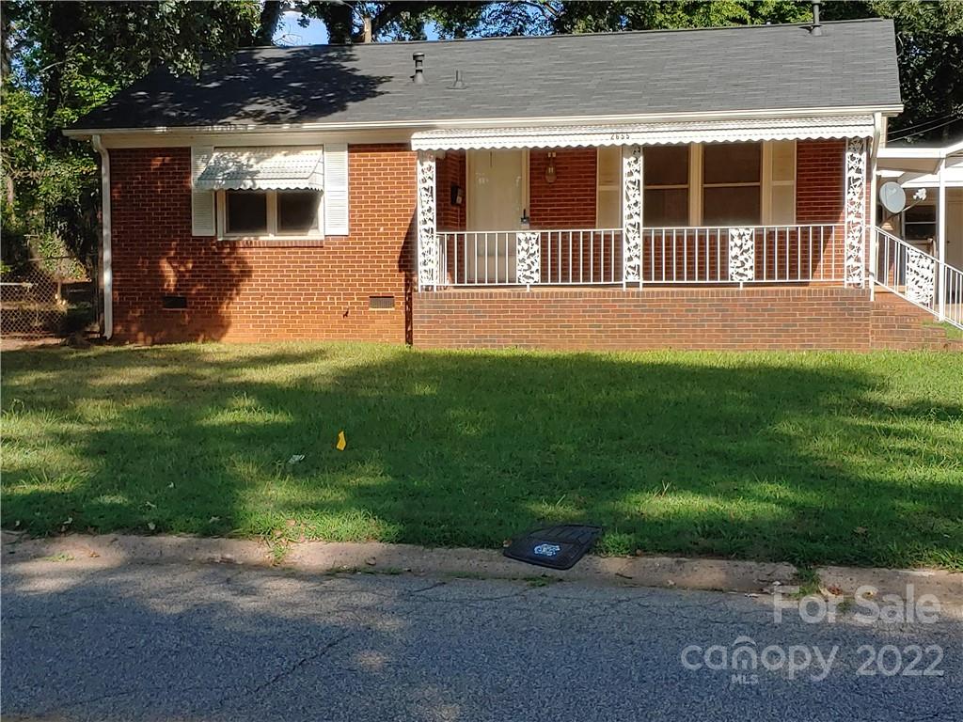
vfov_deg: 28.0
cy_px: 361
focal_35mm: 52
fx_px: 1447
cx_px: 482
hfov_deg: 36.8
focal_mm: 4.23
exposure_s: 1/2273
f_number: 1.5
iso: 50
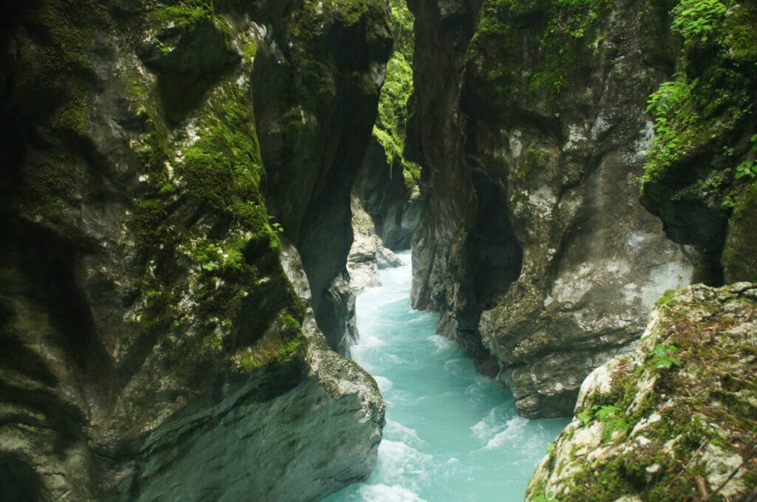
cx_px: 378
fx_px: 693
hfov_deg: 57.3
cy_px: 251
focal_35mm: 33
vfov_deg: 39.9
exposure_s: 1/40
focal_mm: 22
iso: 1600
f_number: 3.5
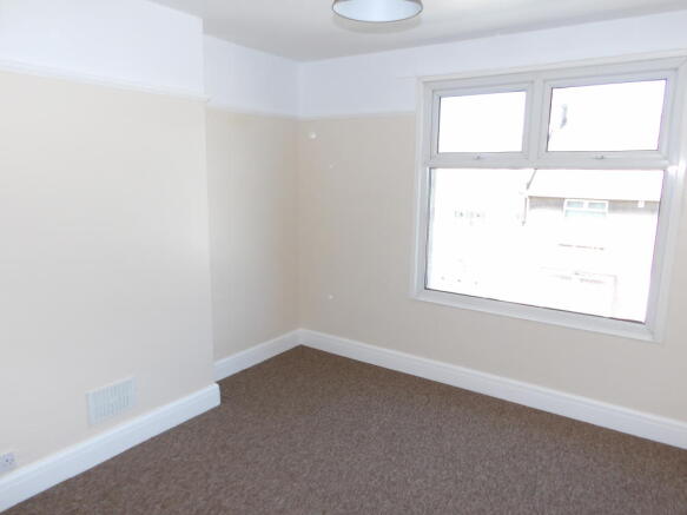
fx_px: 476
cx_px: 344
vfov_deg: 56.8
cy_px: 258
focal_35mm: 24
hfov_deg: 71.6
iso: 100
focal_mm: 4.3
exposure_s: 1/59
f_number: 4.1
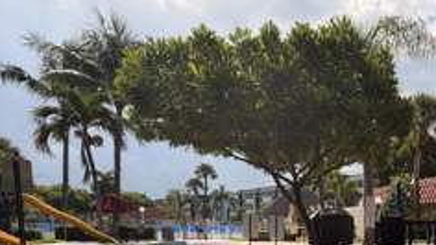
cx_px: 379
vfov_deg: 33.8
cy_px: 257
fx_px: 359
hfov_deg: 55.6
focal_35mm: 31
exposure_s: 1/830
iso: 25
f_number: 2.2
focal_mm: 2.22
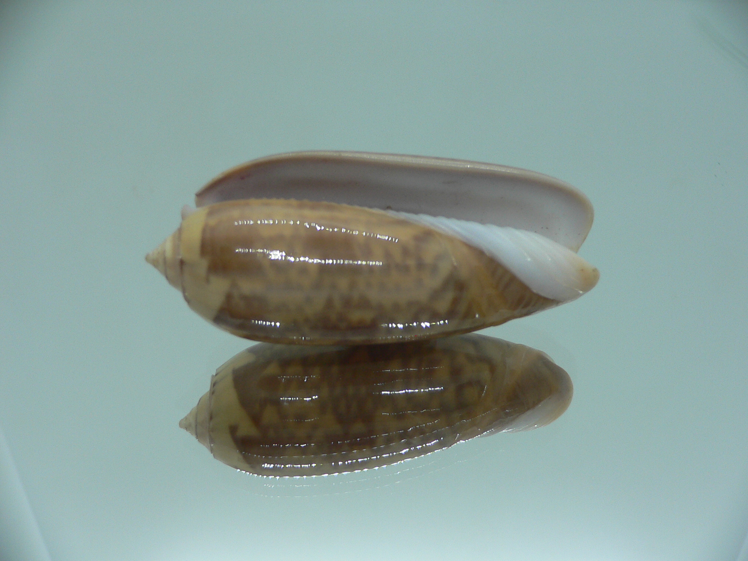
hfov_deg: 52.6
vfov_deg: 40.7
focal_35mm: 35
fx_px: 756
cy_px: 280
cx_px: 374
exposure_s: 1/60
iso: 80
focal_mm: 4.6
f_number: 2.8
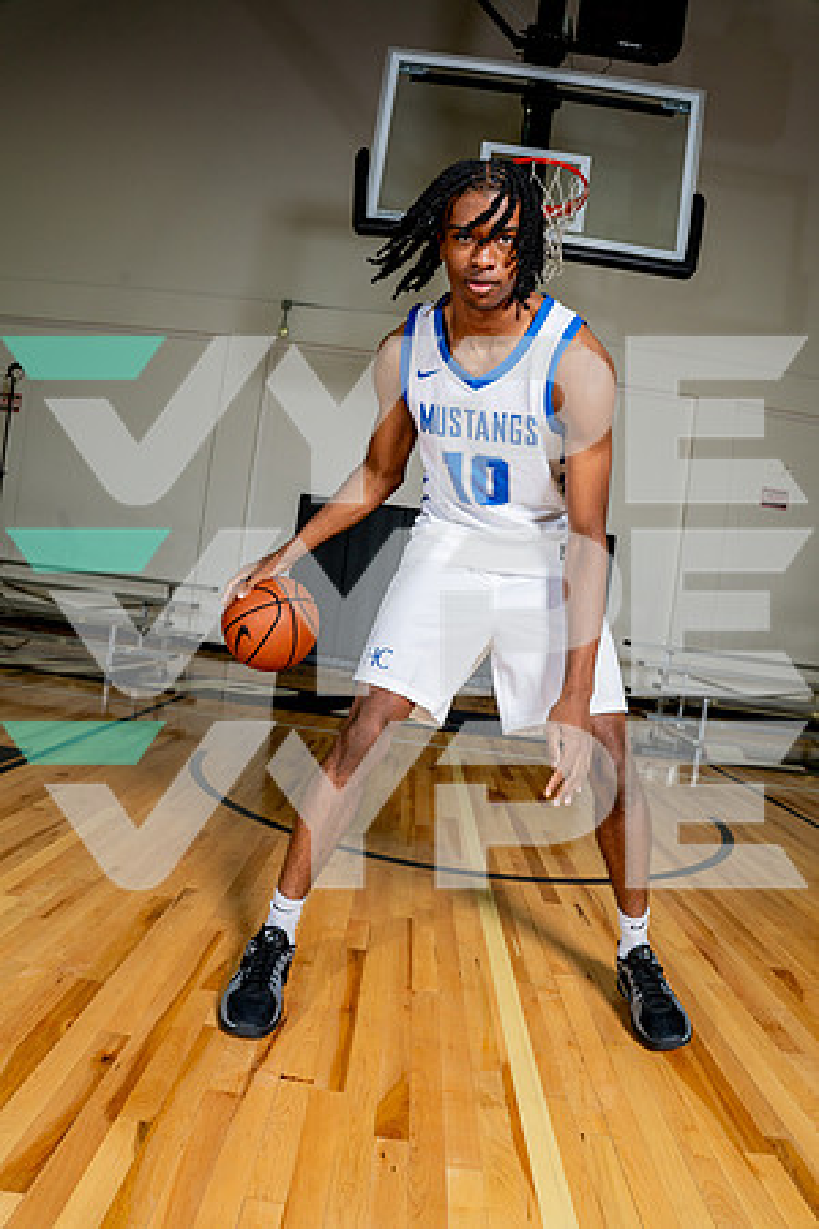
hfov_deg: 55.1
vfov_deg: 76.1
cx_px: 410
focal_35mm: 23
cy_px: 614
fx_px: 785
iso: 250
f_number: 8
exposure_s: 1/250
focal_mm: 23
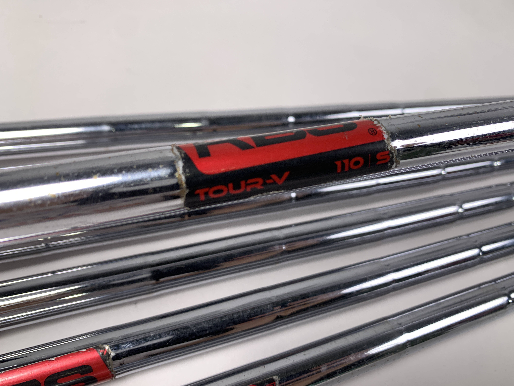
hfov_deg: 67.3
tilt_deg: -57.2
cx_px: 257
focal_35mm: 26
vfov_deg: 53.1
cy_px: 193
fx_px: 386
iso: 25
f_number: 1.8
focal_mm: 4.25
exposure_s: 1/239
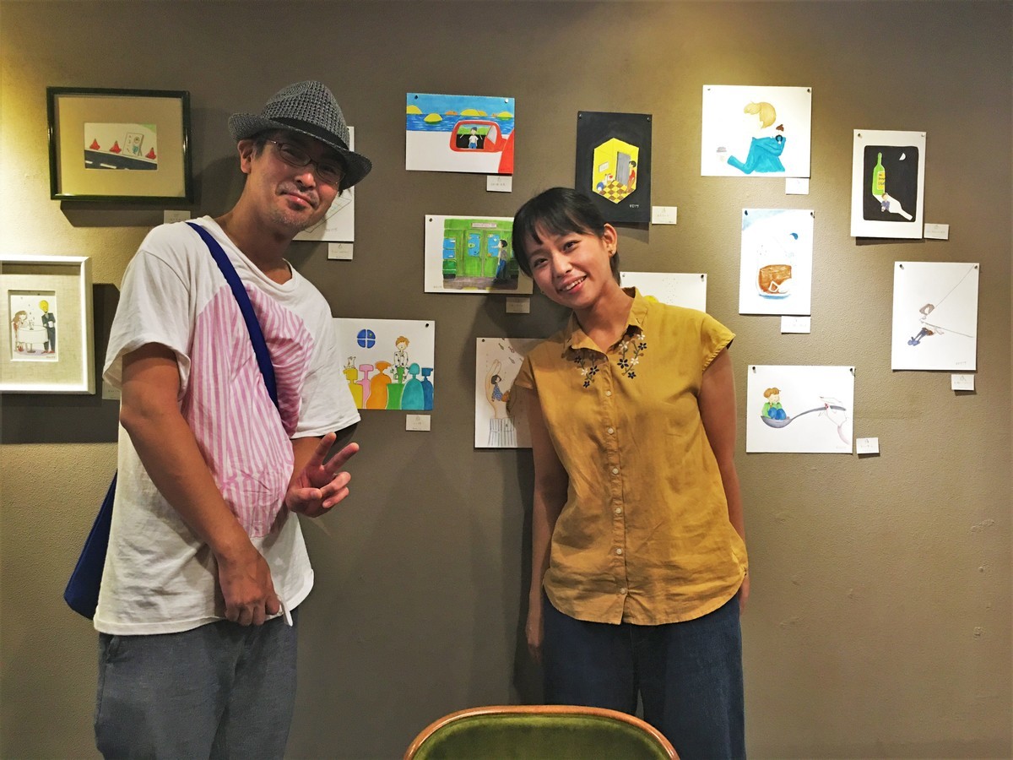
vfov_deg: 48.2
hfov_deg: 61.7
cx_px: 506
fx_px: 849
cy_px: 380
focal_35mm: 29
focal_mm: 4.15
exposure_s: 1/15
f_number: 2.2
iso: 100
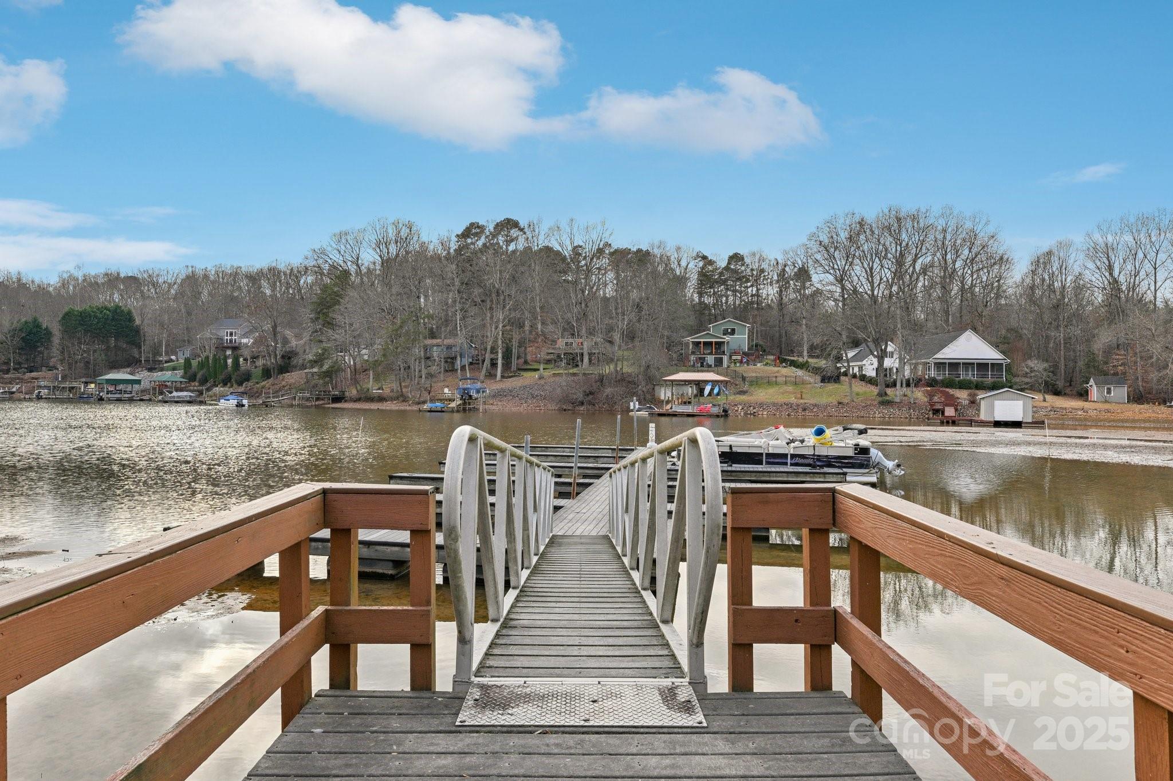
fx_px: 684
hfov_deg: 81.2
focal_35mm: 21
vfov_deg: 59.5
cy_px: 390
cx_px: 586
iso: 64
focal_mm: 14
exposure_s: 1/125
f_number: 8
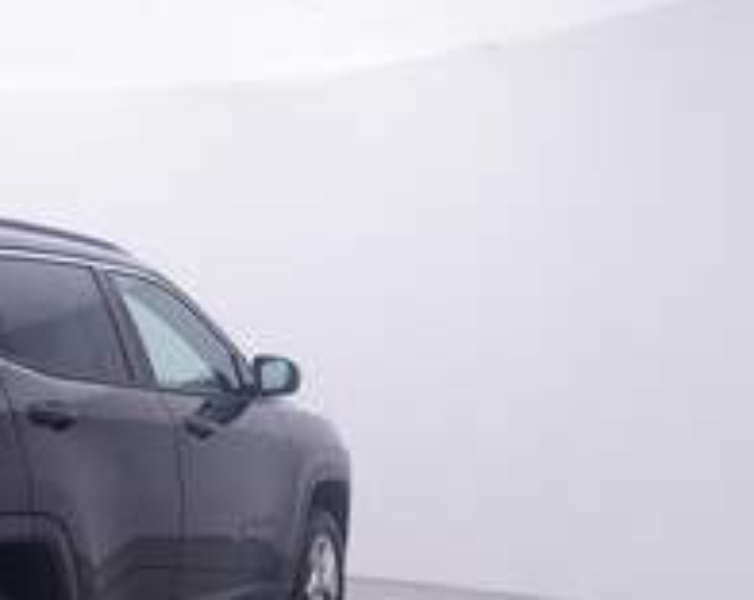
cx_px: -6
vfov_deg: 25.3
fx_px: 1321
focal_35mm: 59
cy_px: 448
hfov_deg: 29.7
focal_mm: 15
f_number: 5
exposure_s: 1/80
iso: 200
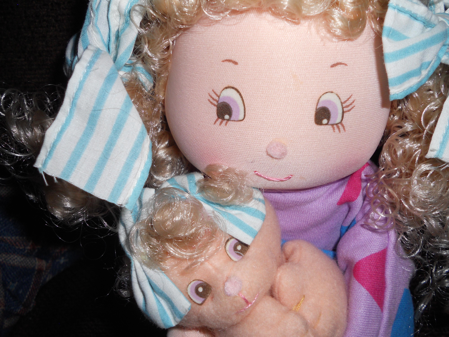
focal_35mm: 32
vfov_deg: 44.2
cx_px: 224
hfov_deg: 56.8
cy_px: 168
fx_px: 415
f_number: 8.8
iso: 80
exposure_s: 1/25
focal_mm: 5.8
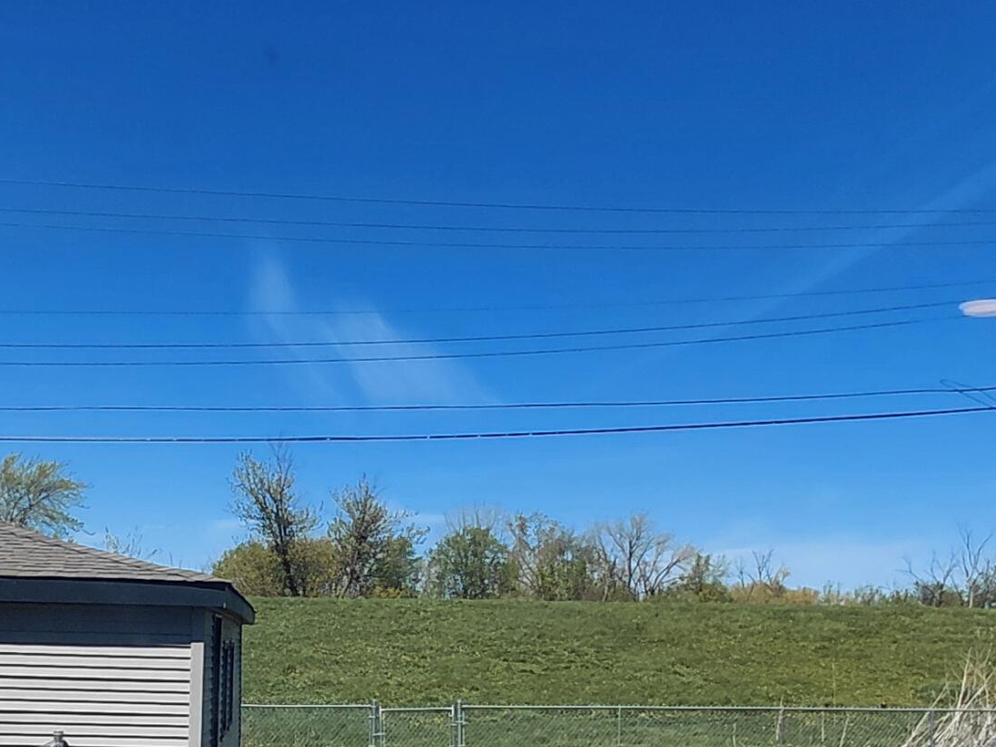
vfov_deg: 31.8
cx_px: 440
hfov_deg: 42.9
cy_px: 621
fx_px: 1266
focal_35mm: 44
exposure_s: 1/1752
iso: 40
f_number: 2.2
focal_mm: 1.64
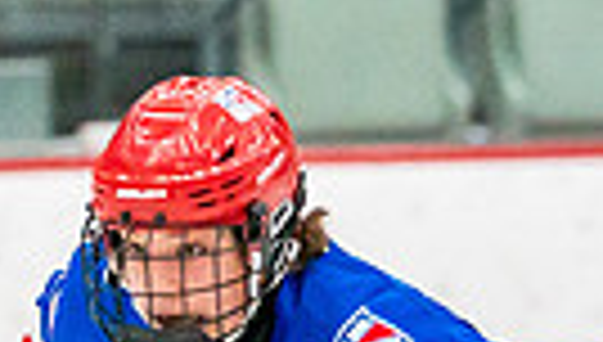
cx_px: 353
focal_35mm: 1251
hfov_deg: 1.7
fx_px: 20042
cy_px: 758
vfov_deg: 1.0
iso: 3200
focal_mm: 200
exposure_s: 1/1250
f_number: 2.8
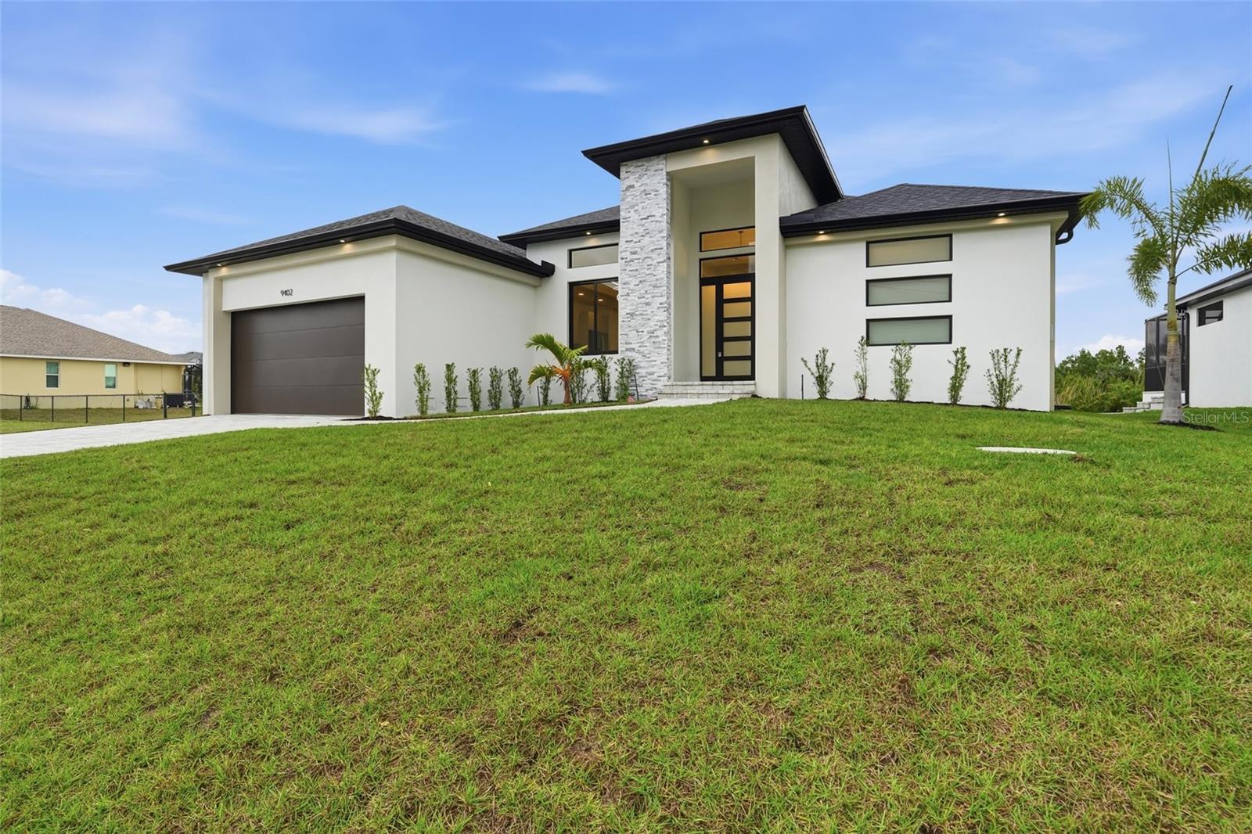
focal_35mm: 17
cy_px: 417
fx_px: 591
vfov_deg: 70.4
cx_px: 626
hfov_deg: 93.3
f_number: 9
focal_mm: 17
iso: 400
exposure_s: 1/800
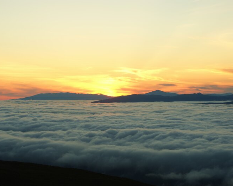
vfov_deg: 18.1
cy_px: 93
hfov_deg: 22.5
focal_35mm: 85
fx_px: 586
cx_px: 109
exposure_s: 1/125
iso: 100
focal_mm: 50
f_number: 4.5
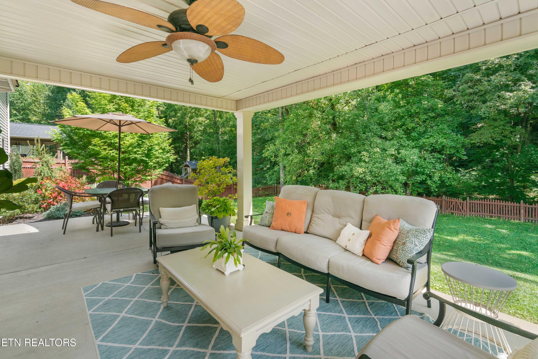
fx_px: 239
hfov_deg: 96.7
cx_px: 269
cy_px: 180
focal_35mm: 16
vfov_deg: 73.8
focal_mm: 16
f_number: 8
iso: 1250
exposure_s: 1/800
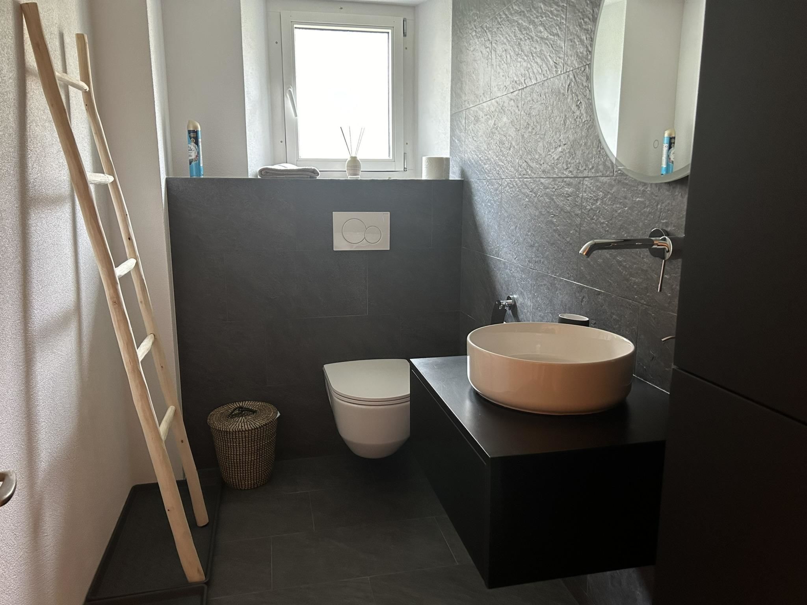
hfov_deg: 67.3
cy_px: 302
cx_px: 404
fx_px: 606
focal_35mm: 26
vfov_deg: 53.1
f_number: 1.5
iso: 400
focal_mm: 5.7
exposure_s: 1/33
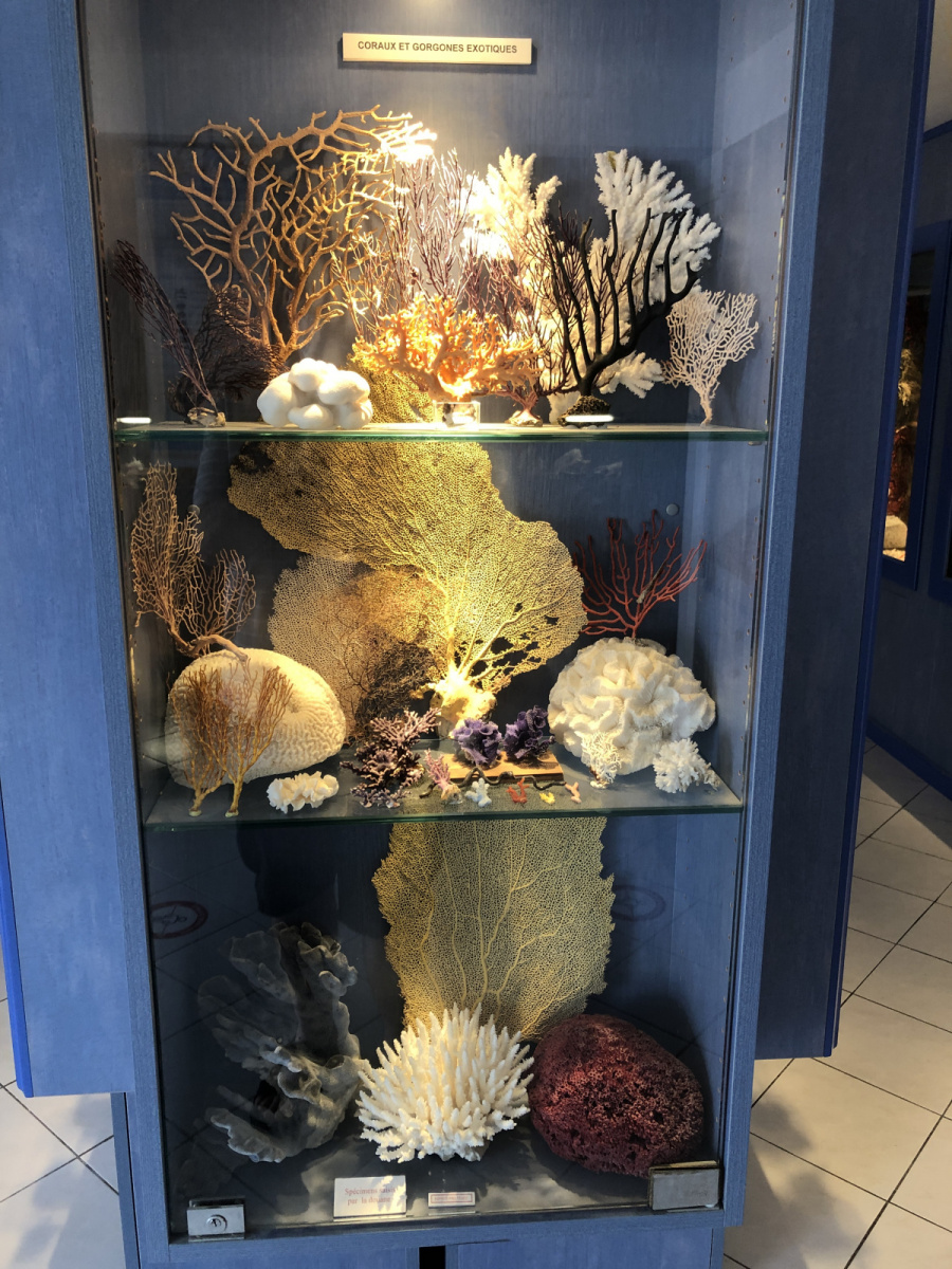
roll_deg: -0.2
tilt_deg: -12.6
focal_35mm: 28
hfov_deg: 49.7
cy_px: 634
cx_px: 476
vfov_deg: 63.4
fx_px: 1027
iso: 32
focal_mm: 3.99
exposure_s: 1/33
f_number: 1.8
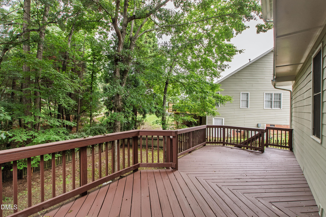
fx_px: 136
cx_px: 163
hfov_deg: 100.4
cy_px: 108
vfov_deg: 77.3
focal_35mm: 15
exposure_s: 1/80
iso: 640
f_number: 8
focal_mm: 10
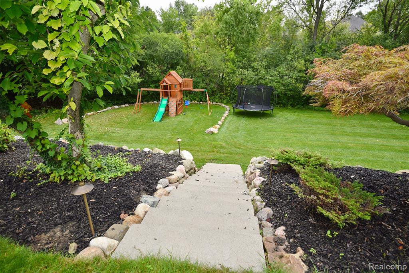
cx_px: 204
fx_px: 193
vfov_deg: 70.5
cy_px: 136
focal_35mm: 17
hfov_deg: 93.3
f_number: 6.3
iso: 125
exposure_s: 1/125
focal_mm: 17
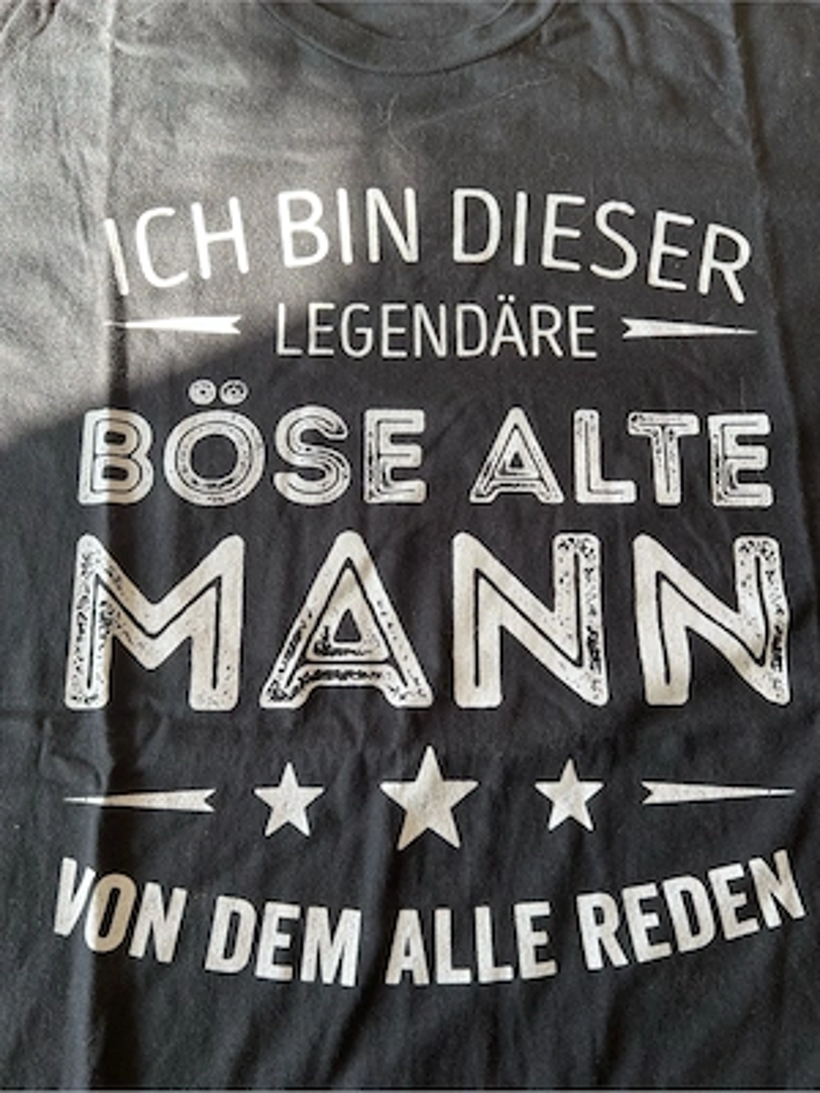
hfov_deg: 53.1
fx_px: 821
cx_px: 410
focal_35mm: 26
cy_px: 546
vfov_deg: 67.3
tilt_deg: -77.3
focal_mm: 5.7
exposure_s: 1/62
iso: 32
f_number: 1.5
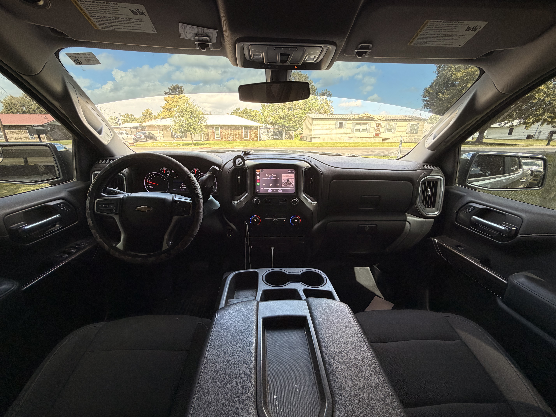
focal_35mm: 14
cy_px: 208
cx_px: 278
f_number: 2.2
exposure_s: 1/121
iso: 100
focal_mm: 2.22
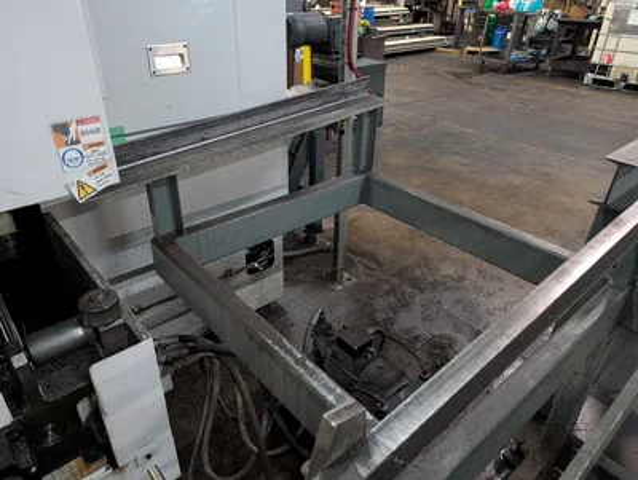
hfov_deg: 71.5
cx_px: 319
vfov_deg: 56.9
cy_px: 240
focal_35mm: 24
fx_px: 443
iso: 993
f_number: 1.68
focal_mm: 6.9
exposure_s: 1/60
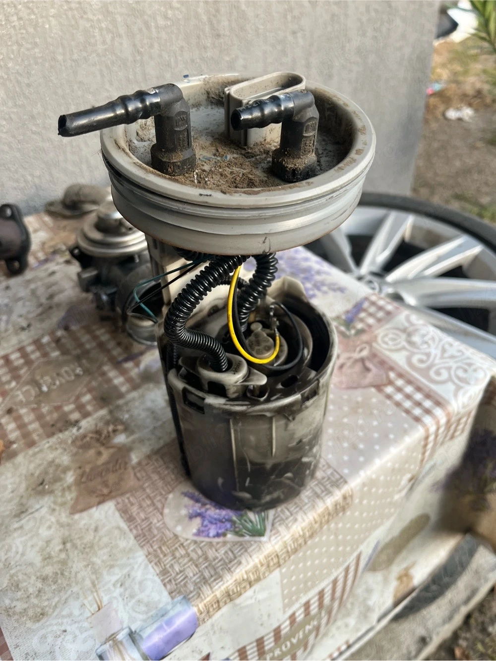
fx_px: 497
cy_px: 330
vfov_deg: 67.3
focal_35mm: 26
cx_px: 248
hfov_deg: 53.0
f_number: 1.6
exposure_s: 1/309
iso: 50
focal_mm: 5.1
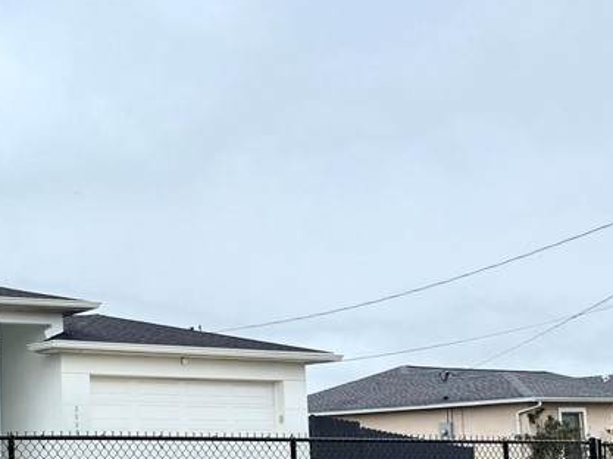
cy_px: 371
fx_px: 1044
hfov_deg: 29.0
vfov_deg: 24.4
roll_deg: +0.6
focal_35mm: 59
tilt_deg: +5.6
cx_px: -91
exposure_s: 1/1618
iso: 80
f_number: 1.78
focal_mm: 6.76
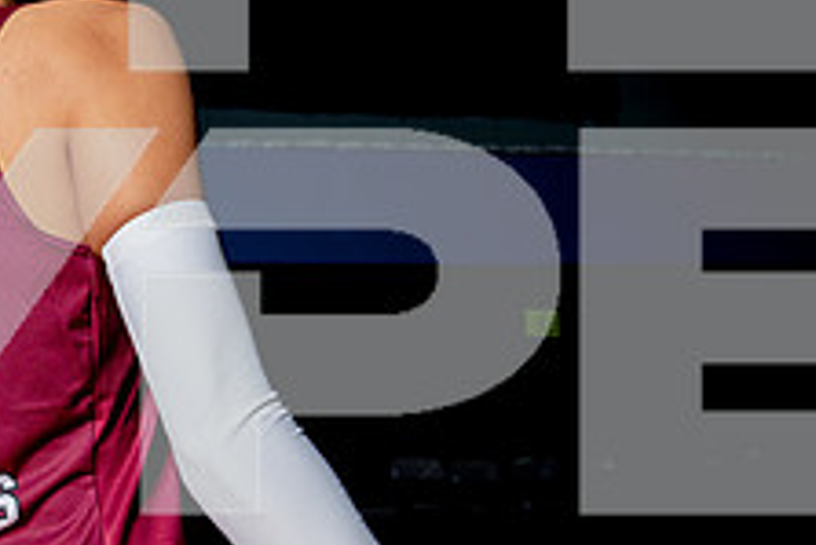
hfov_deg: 29.2
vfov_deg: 20.6
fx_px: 1497
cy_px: 324
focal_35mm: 66
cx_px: 70
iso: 250
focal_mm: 25
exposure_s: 1/200
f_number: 4.5
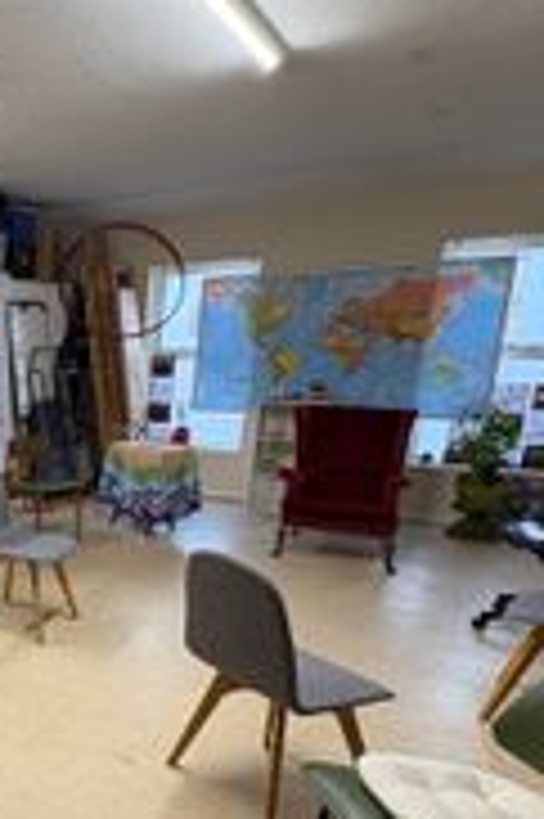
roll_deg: +2.1
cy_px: 508
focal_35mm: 32
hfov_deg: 31.1
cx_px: -175
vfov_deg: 58.1
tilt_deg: -14.3
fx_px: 727
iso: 125
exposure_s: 1/50
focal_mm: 2.22
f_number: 2.2
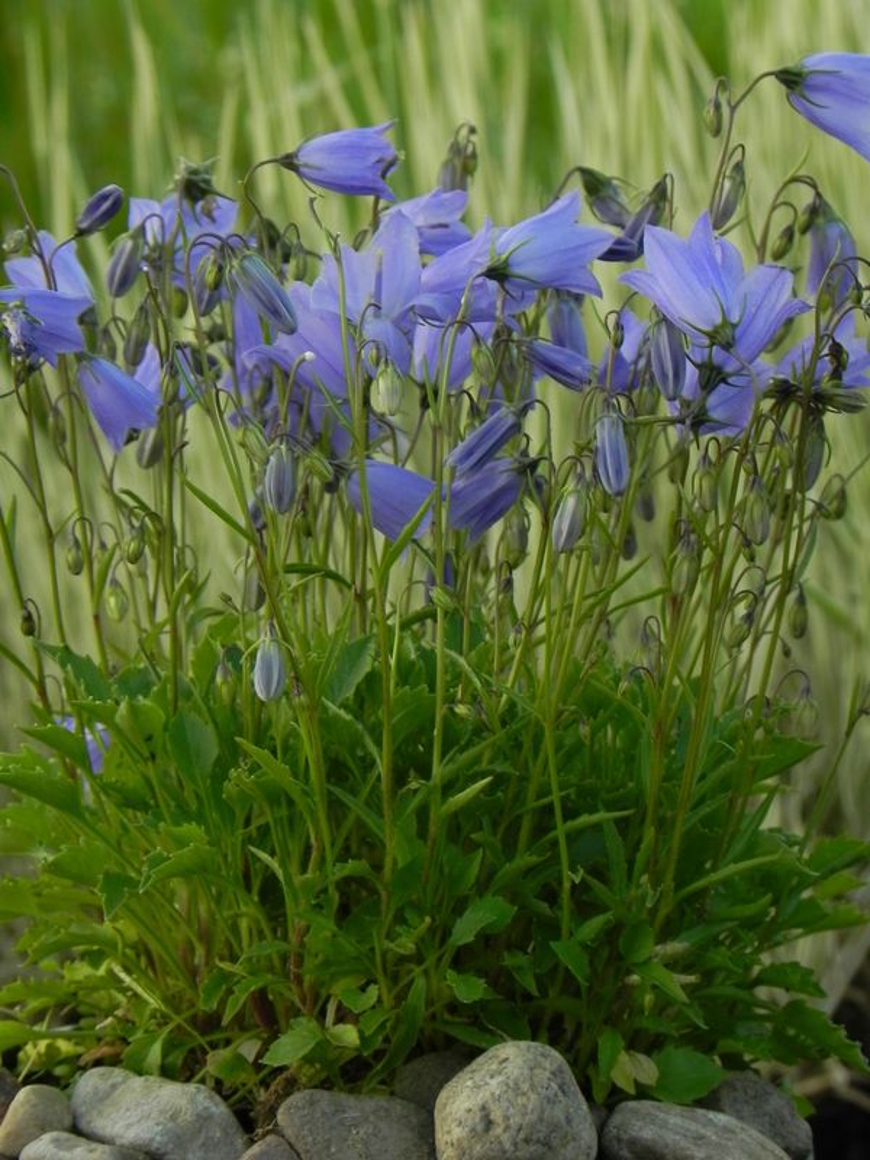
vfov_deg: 10.7
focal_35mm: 184
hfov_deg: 8.1
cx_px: 435
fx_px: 6166
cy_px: 580
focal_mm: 32.7
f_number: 5.6
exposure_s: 1/60
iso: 160
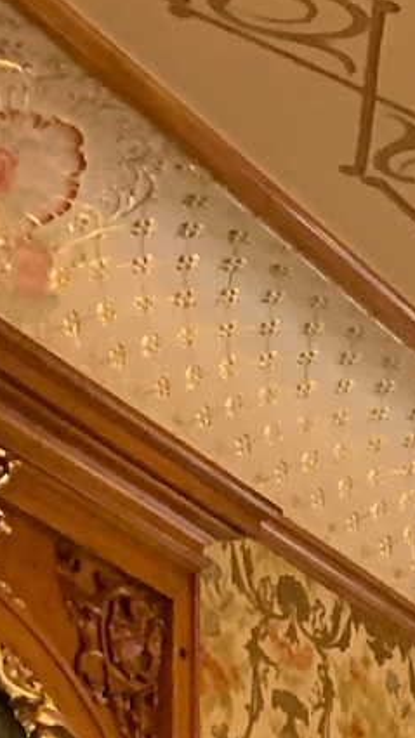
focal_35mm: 160
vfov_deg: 12.0
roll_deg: +0.8
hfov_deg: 5.9
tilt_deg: +3.0
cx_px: 1881
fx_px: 3131
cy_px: 1469
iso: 320
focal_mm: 4.25
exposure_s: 1/40
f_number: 1.8
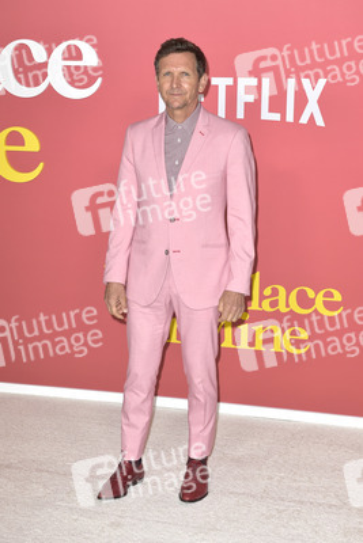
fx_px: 937
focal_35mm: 62
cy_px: 272
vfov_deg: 32.4
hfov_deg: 21.9
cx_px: 182
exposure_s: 1/250
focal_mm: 62
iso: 400
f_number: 6.3
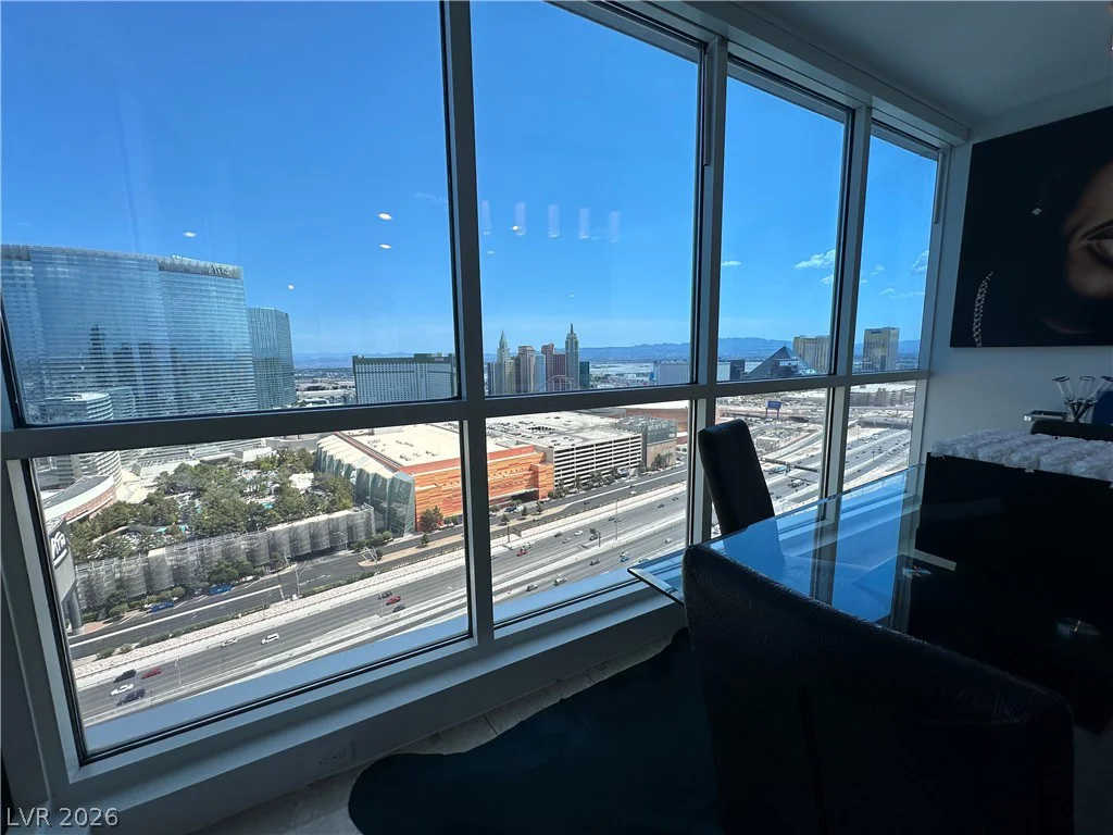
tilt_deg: -8.0
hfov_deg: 102.1
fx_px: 450
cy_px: 418
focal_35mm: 14
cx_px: 556
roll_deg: +0.7
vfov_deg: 85.7
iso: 40
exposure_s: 1/720
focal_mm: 2.22
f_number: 2.2
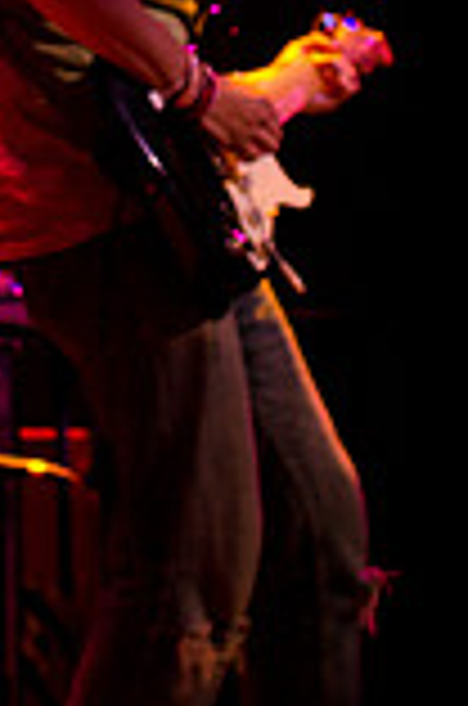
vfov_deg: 15.2
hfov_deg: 10.4
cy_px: -216
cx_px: -130
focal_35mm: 129
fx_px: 2526
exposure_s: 1/80
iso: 1600
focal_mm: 30
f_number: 2.8
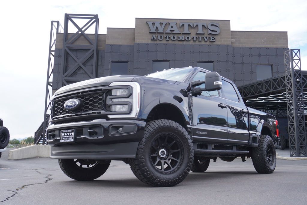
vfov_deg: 36.9
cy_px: 102
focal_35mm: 36
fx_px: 307
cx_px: 154
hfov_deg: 53.1
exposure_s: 1/125
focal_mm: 24
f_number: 6.3
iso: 100
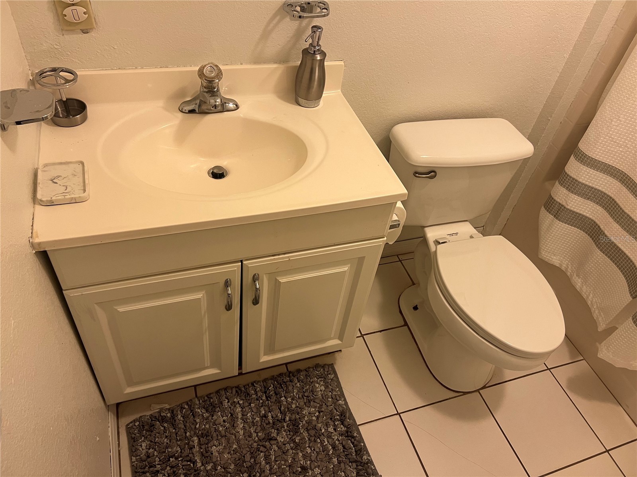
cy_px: 238
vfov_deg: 53.1
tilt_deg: -46.8
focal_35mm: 26
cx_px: 318
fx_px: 478
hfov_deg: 67.3
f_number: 1.5
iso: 125
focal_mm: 5.7
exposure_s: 1/60
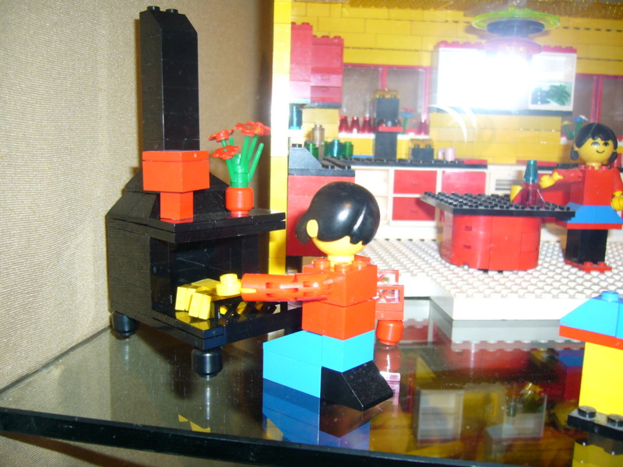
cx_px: 312
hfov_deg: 52.6
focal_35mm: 35
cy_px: 234
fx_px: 630
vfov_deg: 40.7
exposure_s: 1/30
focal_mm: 5.8
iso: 100
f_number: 2.8
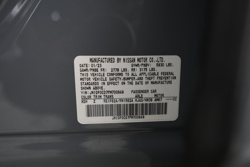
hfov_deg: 65.5
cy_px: 84
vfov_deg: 46.4
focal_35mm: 28
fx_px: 194
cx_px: 125
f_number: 3.2
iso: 4000
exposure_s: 1/125
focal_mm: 28
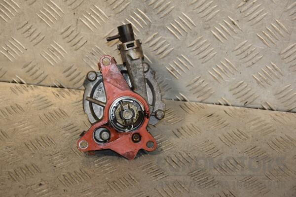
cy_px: 98
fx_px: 765
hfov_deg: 21.9
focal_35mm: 93
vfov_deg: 14.7
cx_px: 148
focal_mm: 62
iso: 800
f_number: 5.3
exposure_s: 1/200
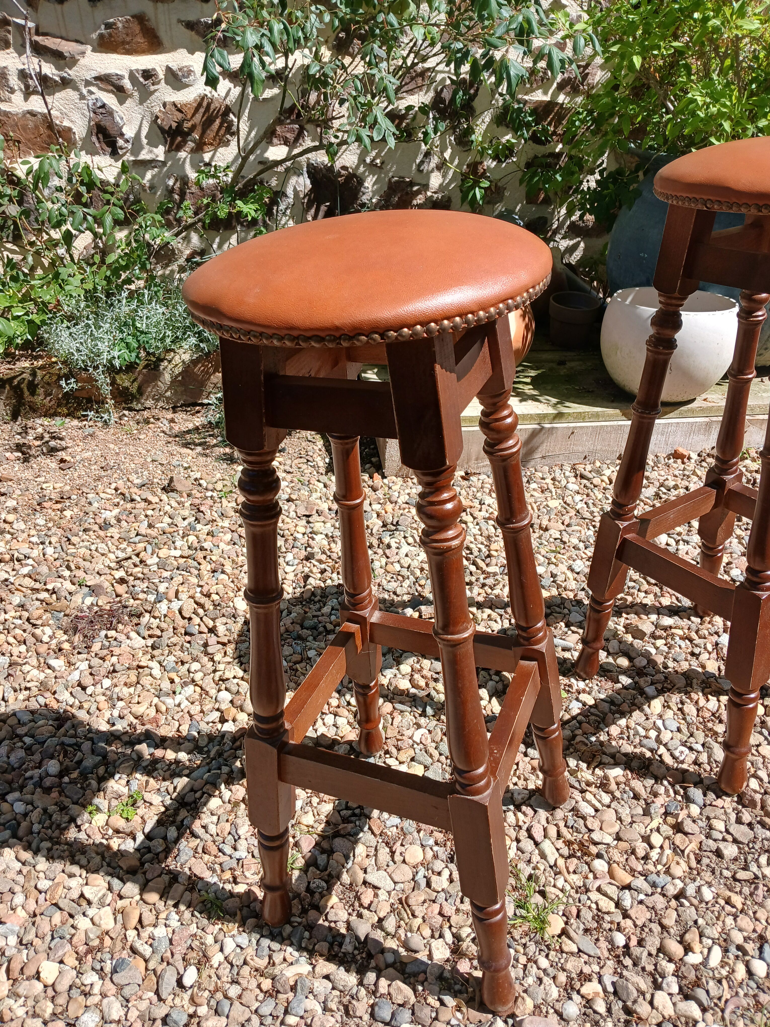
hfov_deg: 53.1
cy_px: 514
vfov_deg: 67.3
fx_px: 771
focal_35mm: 26
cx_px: 385
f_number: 1.8
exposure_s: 1/396
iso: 20
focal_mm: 3.98
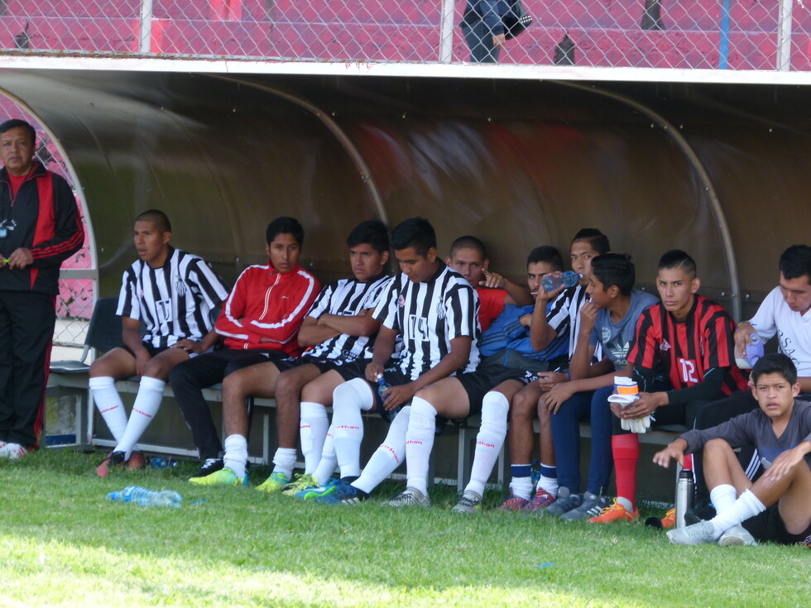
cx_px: 406
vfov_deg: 7.9
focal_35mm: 188
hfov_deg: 10.5
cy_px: 304
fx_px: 4405
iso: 100
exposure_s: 1/125
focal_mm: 33.8
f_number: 4
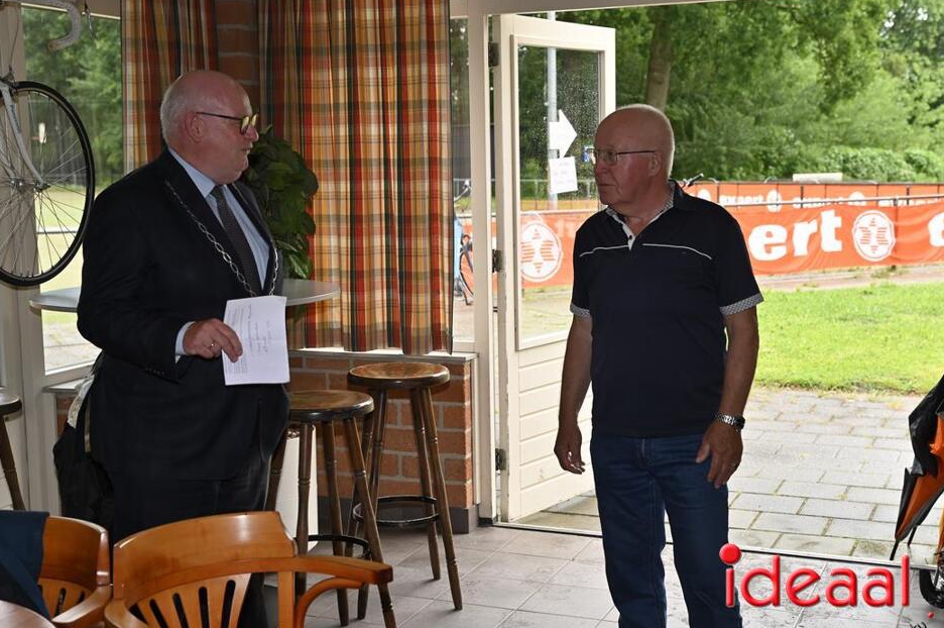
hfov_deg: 37.6
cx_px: 461
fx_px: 1388
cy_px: 324
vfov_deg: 25.5
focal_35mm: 53
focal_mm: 50
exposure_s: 1/100
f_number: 5
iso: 200
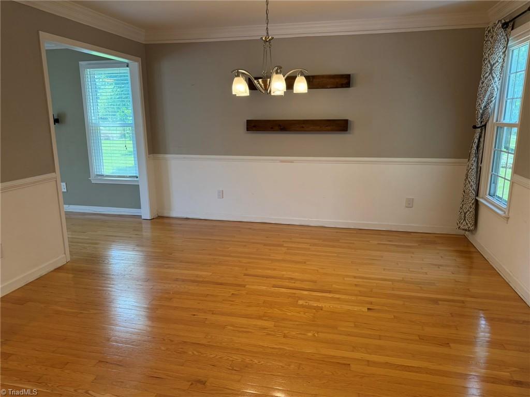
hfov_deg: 71.6
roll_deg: +0.8
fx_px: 367
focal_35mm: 24
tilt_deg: -13.0
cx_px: 265
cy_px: 198
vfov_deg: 56.8
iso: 200
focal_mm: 6.76
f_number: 1.78
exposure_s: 1/159
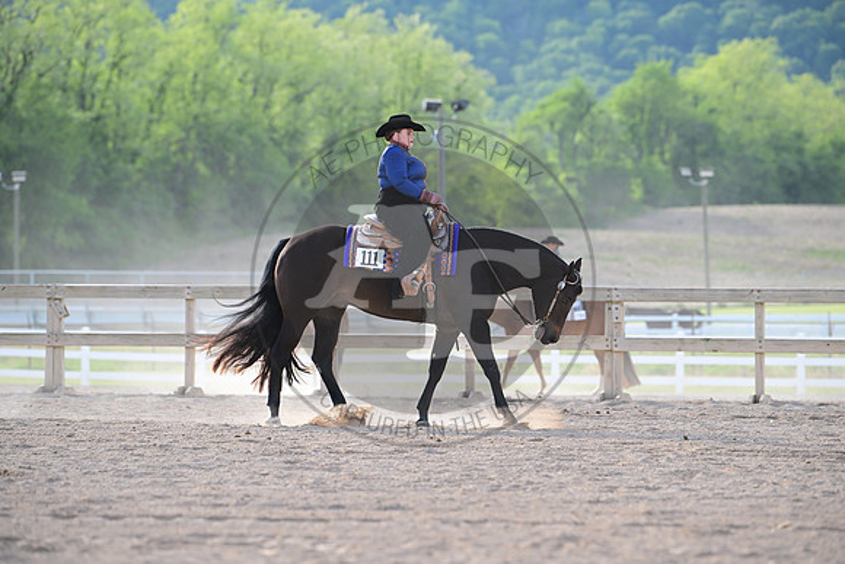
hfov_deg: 10.3
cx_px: 422
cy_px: 282
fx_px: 4695
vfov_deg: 6.9
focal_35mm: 200
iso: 1000
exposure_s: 1/2000
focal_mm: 200
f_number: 4.5
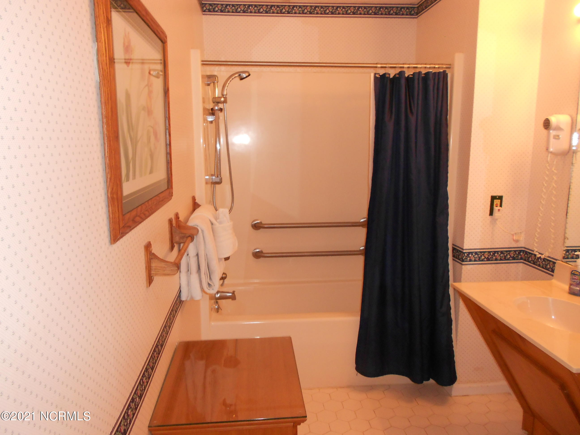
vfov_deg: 53.1
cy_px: 218
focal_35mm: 26
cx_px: 290
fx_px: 436
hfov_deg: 67.3
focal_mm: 4.6
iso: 200
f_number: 3.2
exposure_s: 1/25
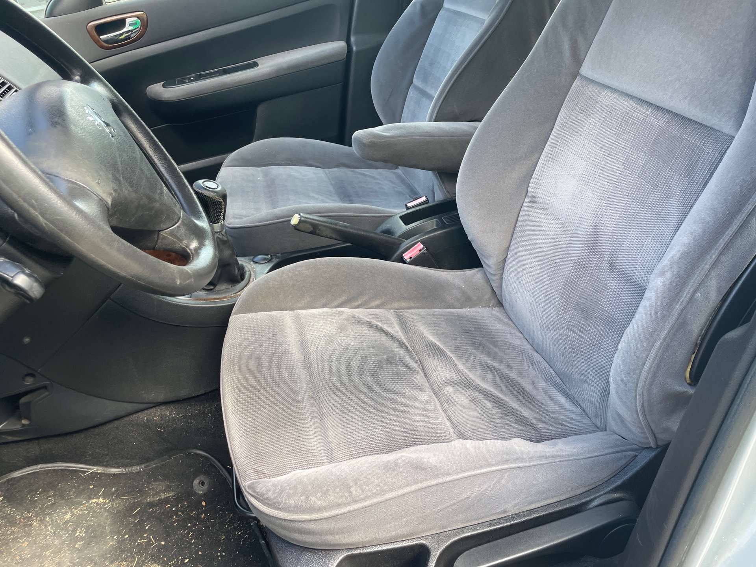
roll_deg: +8.6
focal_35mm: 26
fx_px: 568
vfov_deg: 53.1
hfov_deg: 67.3
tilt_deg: -35.2
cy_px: 284
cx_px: 378
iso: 50
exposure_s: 1/121
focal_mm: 4.2
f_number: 1.6
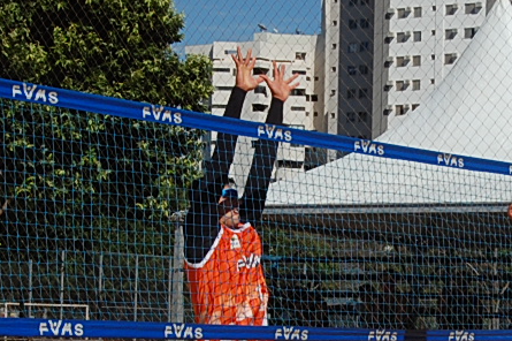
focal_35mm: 142
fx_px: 2018
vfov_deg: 9.6
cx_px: 346
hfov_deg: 14.4
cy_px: 279
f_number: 10
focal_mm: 28
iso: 200
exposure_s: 1/400
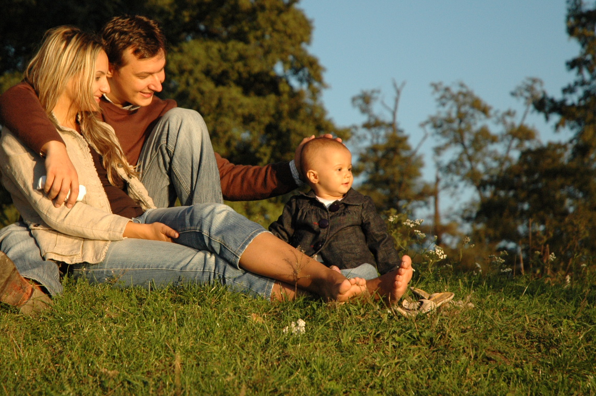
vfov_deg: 9.9
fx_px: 2283
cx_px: 243
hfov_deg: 14.9
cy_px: 198
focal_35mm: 138
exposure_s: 1/1600
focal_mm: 70
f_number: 4.5
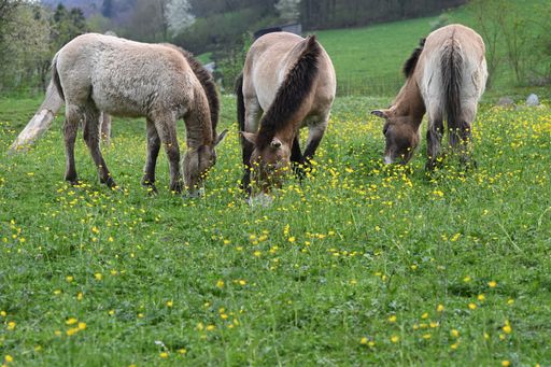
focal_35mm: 200
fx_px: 3060
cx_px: 276
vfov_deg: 6.9
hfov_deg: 10.3
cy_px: 184
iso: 500
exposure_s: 1/250
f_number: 11
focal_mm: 200
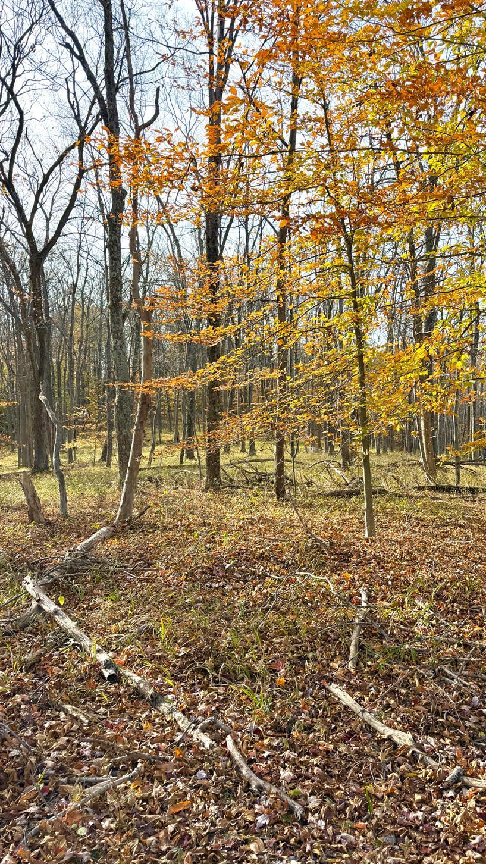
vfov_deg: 69.8
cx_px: 301
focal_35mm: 27
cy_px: 420
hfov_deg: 42.6
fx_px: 618
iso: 100
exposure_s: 1/1385
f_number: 1.78
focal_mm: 6.76
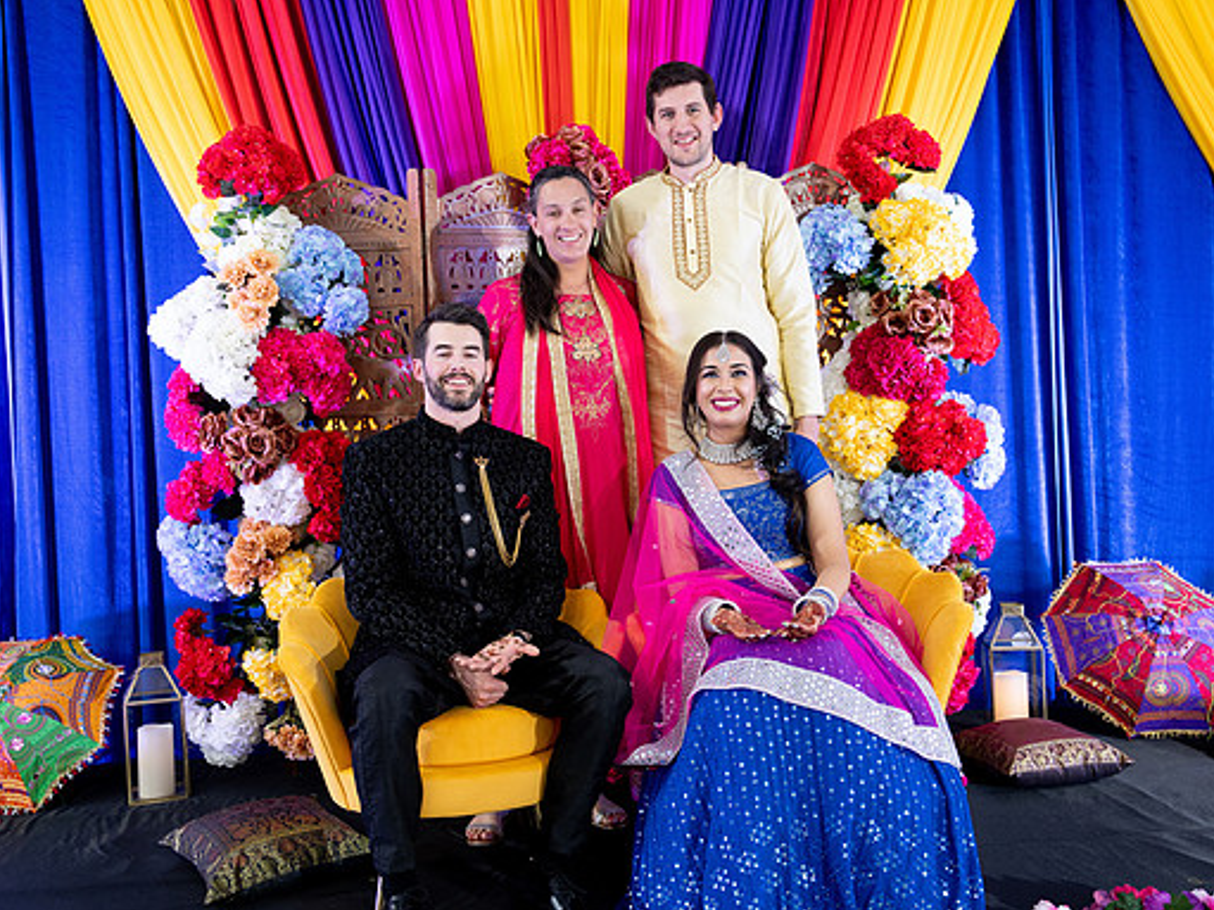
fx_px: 1262
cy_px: 457
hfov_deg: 51.4
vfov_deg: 39.6
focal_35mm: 36
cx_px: 611
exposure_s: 1/125
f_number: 2.8
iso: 1250
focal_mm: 33
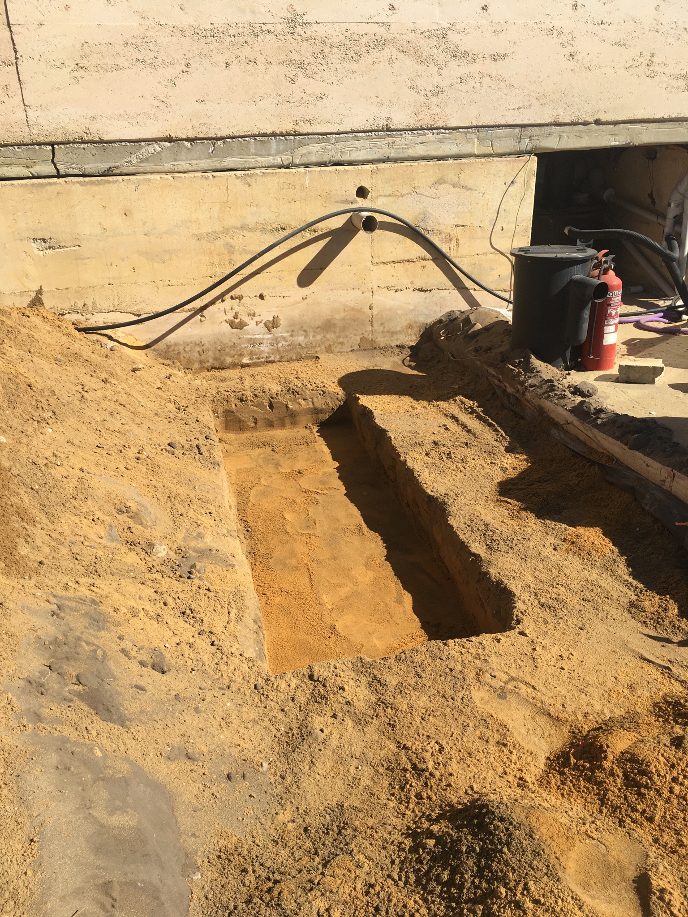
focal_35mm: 29
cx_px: 344
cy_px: 458
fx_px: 769
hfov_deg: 48.2
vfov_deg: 61.7
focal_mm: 4.15
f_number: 2.2
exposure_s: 1/1832
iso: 25
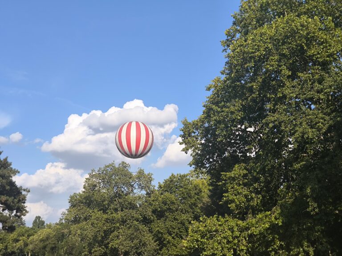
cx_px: 171
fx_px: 494
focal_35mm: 50
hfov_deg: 38.2
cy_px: 128
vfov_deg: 29.1
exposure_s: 1/1176
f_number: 1.9
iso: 50
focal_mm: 7.1
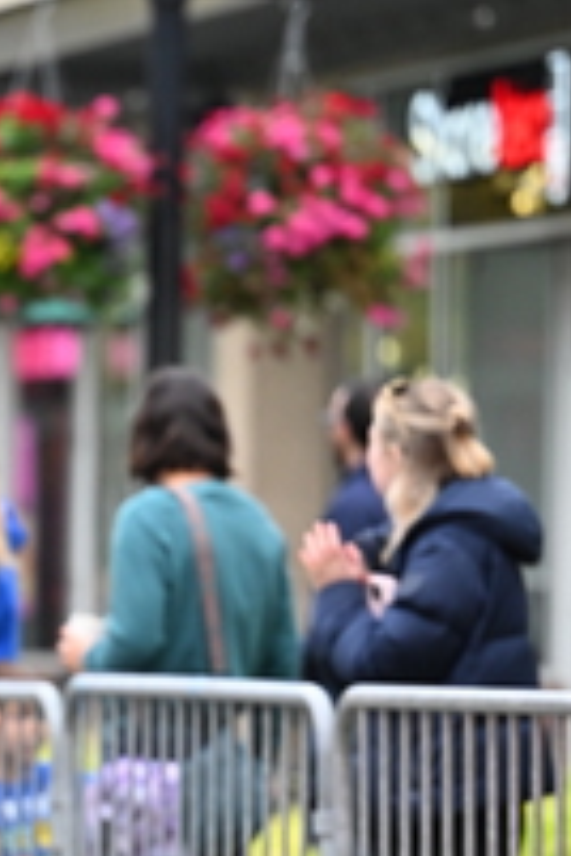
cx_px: -181
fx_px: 8136
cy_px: 622
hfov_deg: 4.0
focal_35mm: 342
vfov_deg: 6.0
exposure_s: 1/800
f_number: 2.8
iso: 1600
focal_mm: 125
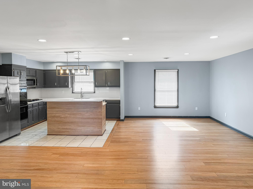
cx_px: 126
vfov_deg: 56.8
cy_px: 94
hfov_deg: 71.6
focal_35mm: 24
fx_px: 175
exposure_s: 1/240
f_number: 1.8
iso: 125
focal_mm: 6.76
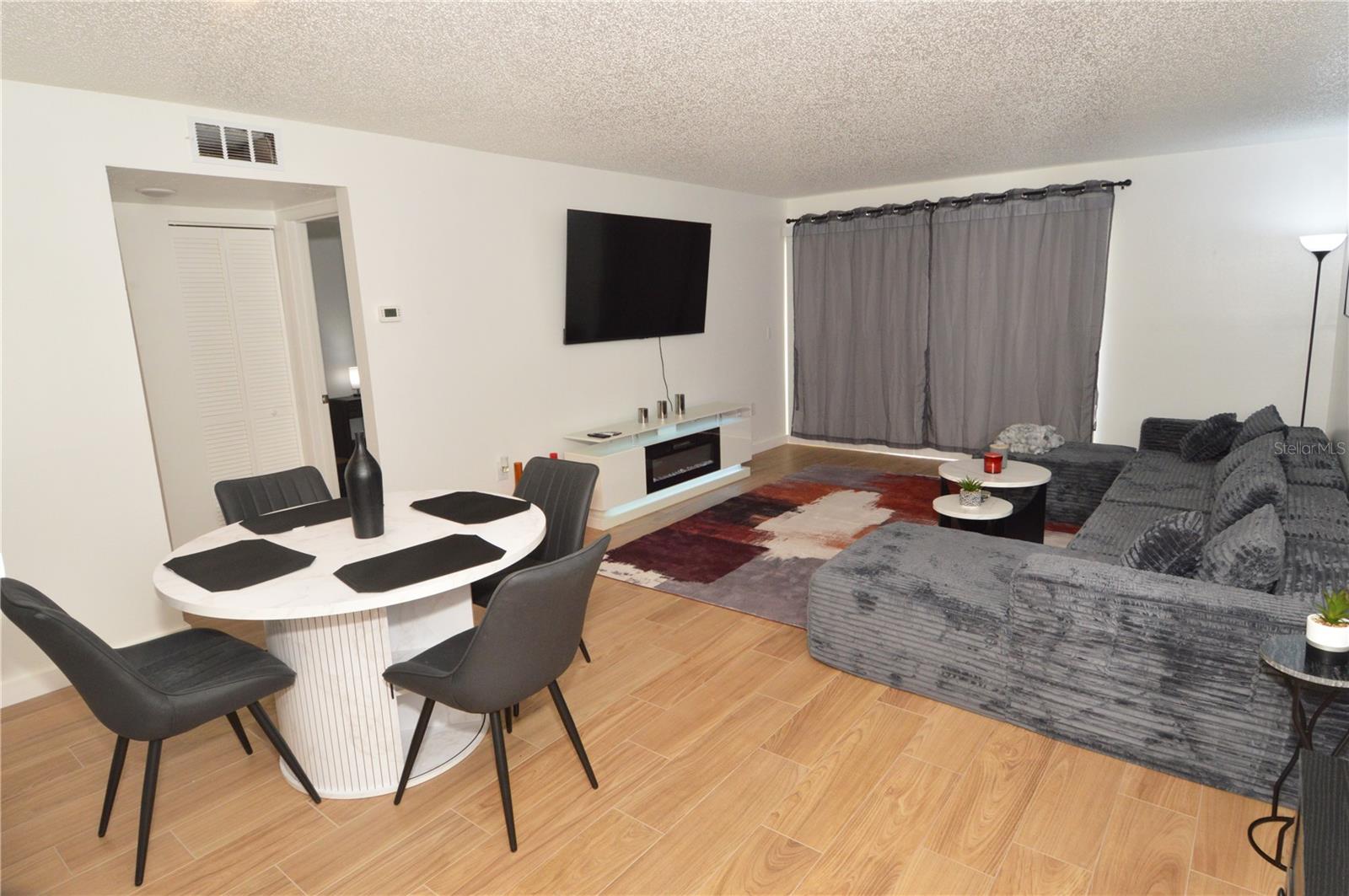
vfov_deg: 67.3
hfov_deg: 90.1
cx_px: 674
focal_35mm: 18
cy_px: 448
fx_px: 674
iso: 800
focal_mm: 12
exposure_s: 1/60
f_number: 9
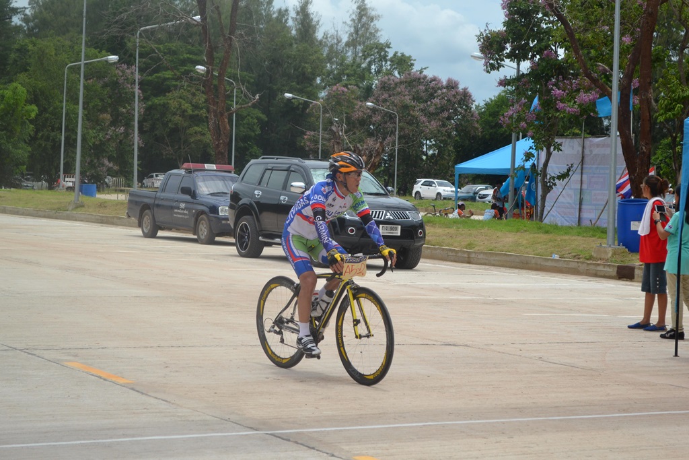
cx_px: 344
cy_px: 230
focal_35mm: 82
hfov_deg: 24.6
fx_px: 1579
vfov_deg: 16.6
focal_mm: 55
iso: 400
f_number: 6.3
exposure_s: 1/1600
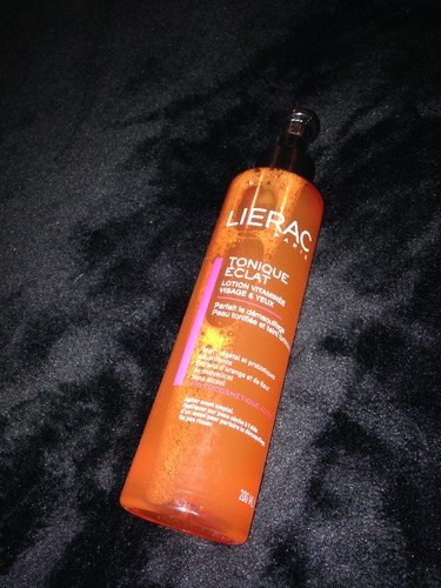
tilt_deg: -51.4
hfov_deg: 42.9
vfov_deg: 55.4
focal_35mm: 33
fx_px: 561
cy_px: 294
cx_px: 220
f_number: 2.4
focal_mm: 4.12
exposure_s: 1/20
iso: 64
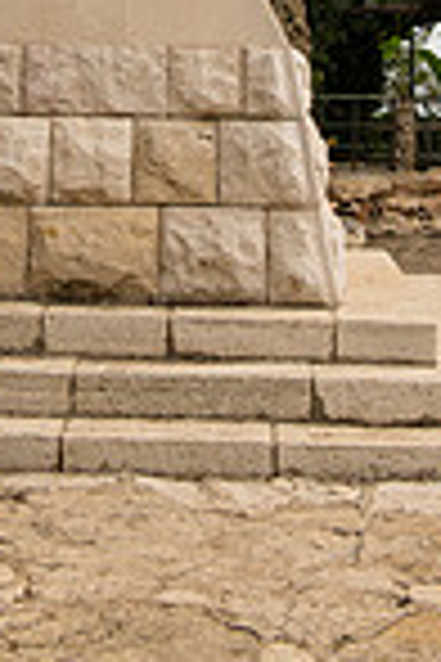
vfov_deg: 16.1
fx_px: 2131
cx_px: 104
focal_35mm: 116
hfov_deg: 11.8
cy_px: -333
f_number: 3.5
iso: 100
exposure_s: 1/400
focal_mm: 38
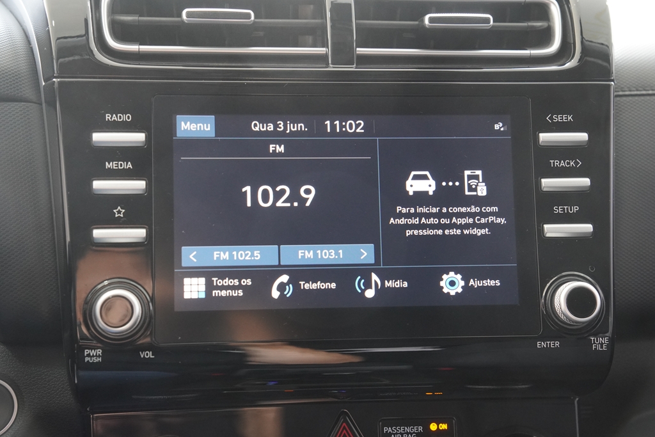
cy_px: 218
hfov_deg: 32.6
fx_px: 1119
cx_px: 328
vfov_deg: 22.1
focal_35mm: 62
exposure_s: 1/160
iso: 1600
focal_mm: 41
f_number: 3.5
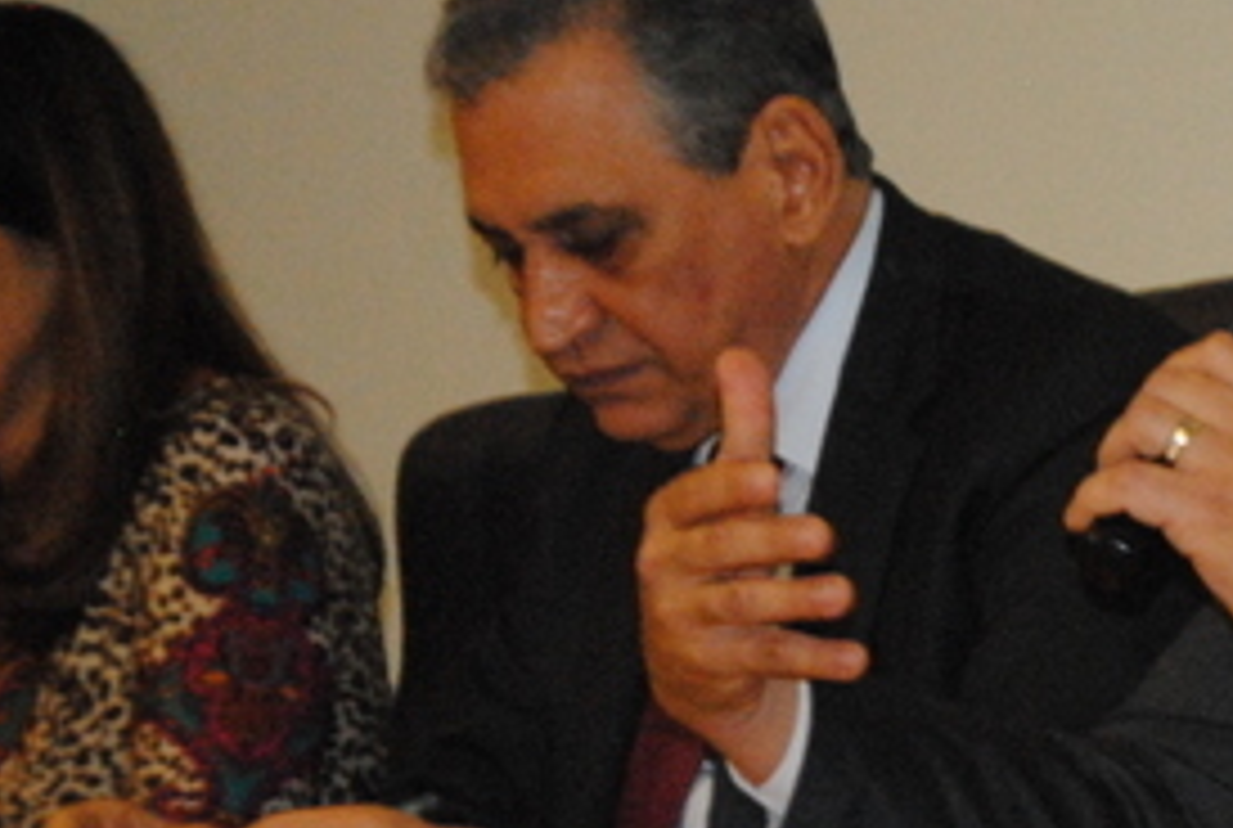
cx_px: 1390
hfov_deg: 8.5
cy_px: 378
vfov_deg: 5.7
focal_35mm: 240
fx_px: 8254
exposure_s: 1/30
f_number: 5.6
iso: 1600
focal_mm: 55
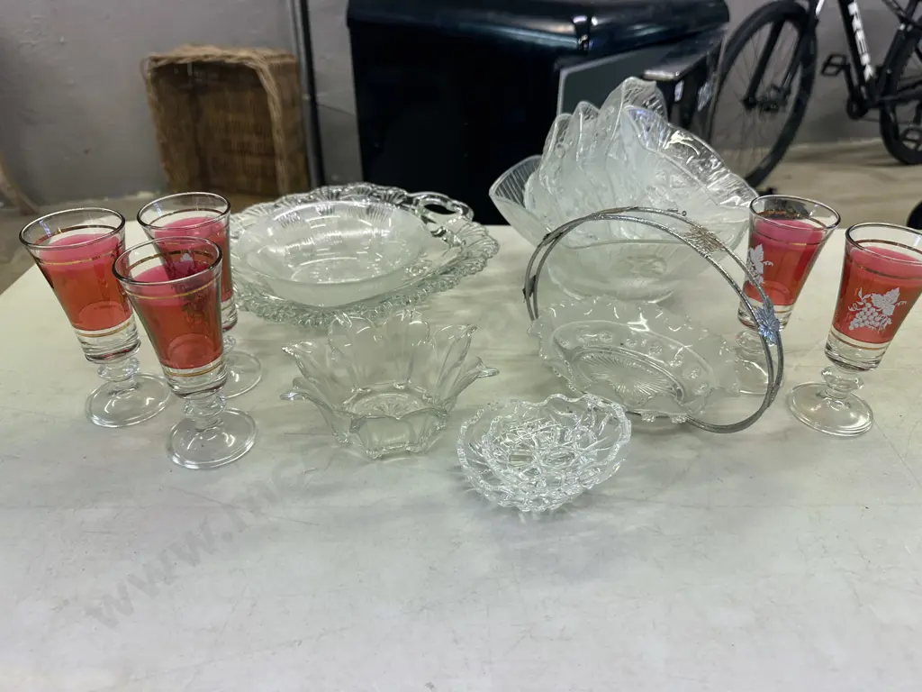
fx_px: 639
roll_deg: -0.7
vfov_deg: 56.8
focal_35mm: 24
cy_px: 346
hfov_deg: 71.6
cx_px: 461
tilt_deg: -34.3
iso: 100
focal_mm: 6.86
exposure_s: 1/100
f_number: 1.78
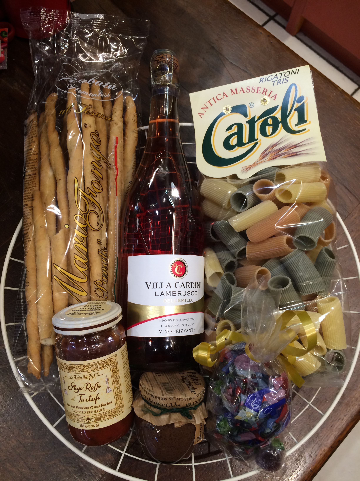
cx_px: 180
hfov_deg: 48.2
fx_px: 402
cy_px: 240
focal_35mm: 29
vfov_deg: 61.7
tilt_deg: -74.2
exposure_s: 1/33
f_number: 2.2
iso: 50
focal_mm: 4.15
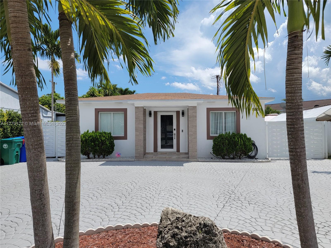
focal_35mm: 24
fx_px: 229
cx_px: 166
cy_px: 124
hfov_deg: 71.6
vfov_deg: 56.8
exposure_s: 1/1445
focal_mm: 6.7
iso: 16
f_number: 1.8
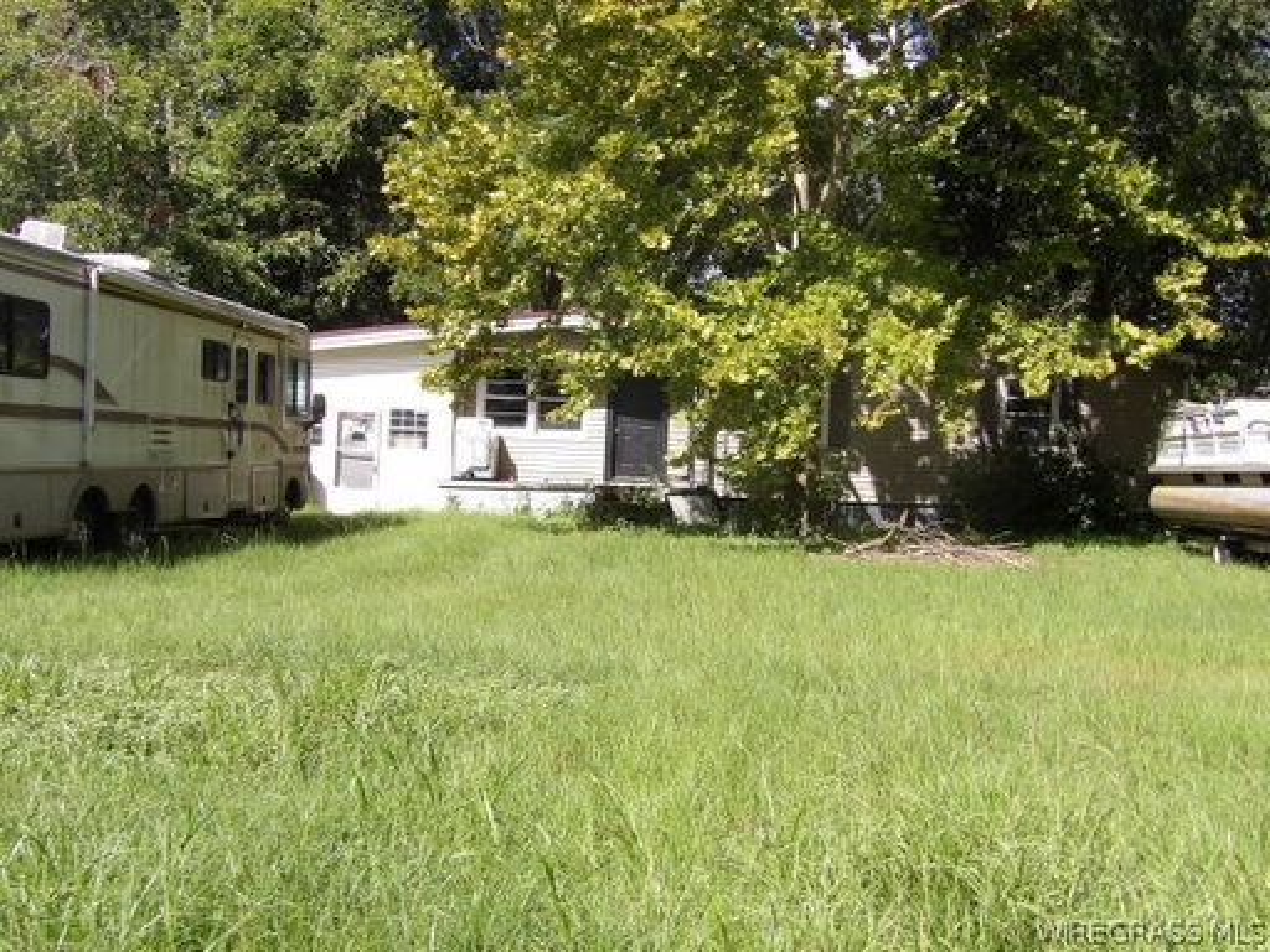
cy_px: 476
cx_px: 635
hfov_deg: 47.9
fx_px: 1431
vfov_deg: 36.8
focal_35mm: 39
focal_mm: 7
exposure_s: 1/422
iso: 100
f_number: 3.7
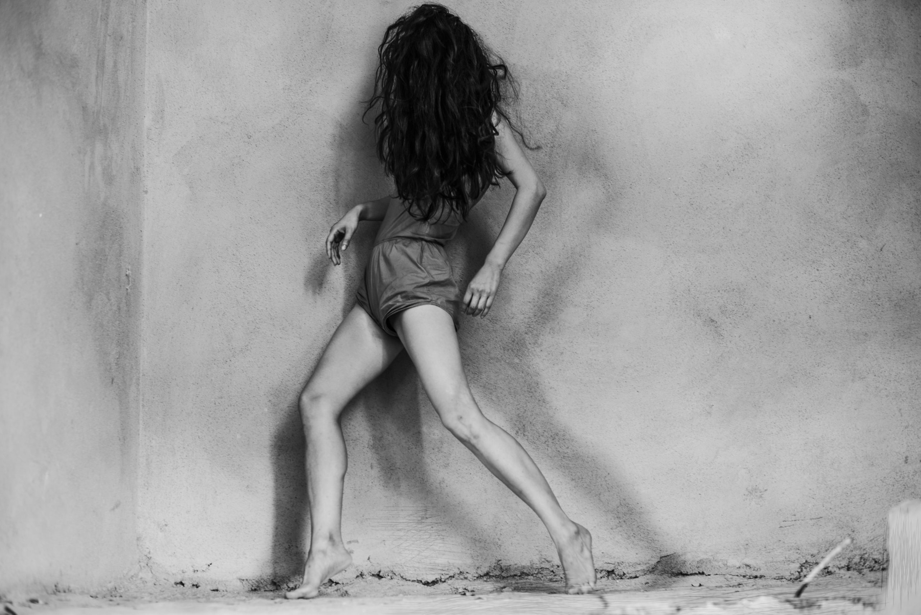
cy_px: 308
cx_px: 460
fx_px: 1280
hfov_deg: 39.6
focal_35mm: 50
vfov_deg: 27.0
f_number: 2.2
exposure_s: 1/60
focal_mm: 50
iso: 100
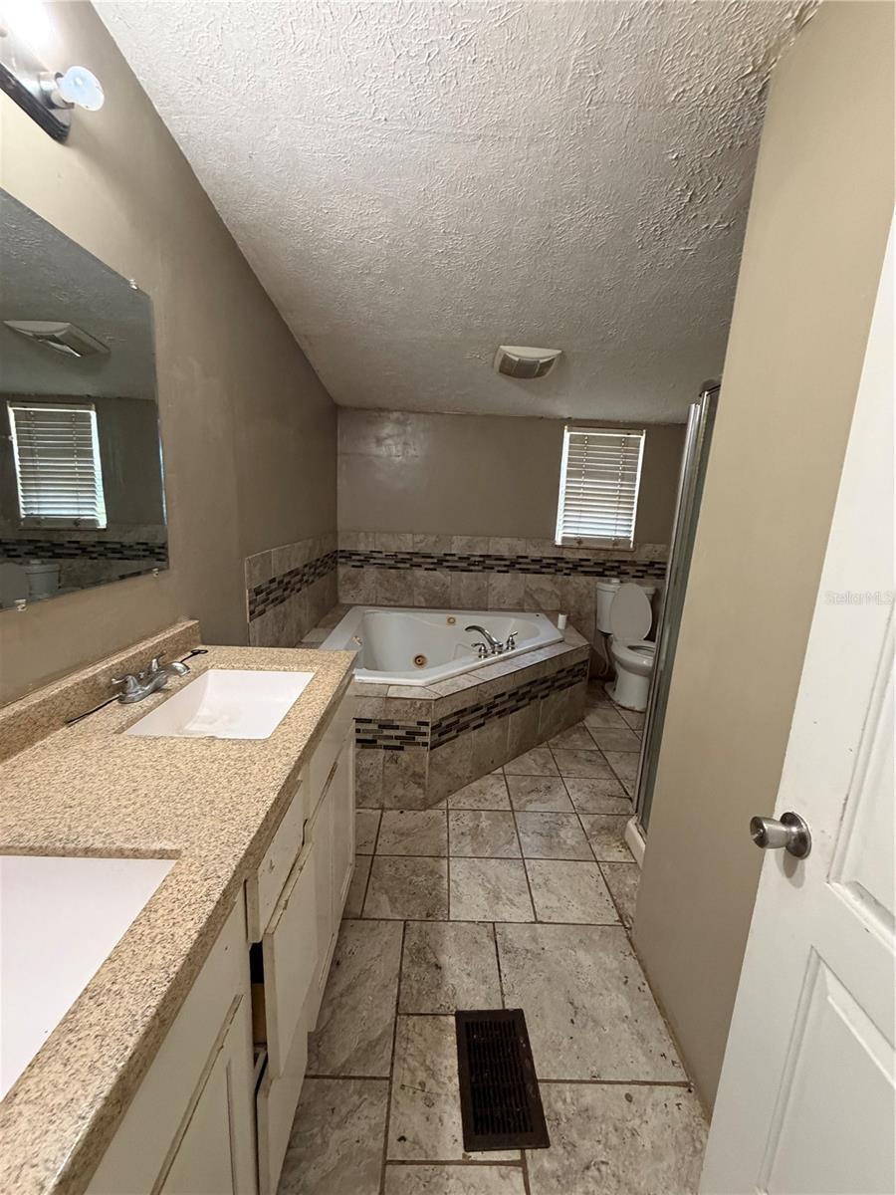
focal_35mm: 14
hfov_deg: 85.7
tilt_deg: -12.1
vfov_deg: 102.1
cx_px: 448
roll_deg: -2.4
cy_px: 598
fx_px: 483
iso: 400
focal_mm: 2.22
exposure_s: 1/60
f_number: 2.2
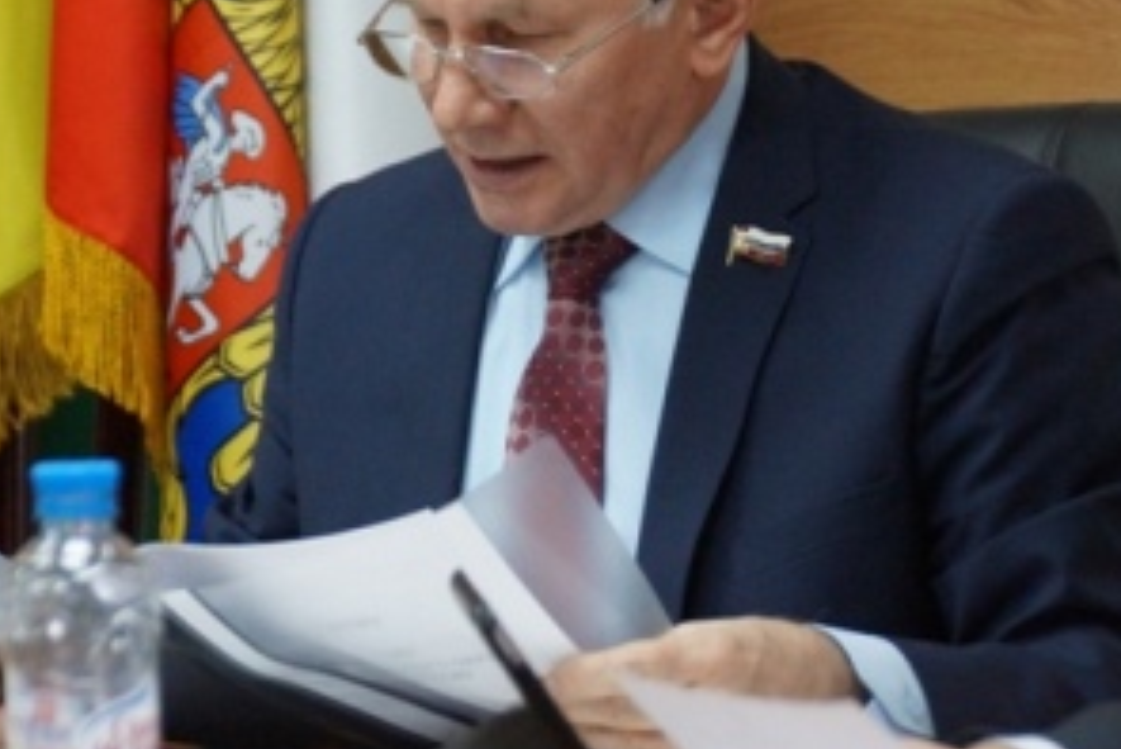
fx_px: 8505
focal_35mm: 273
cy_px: 226
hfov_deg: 7.5
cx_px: 479
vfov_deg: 5.0
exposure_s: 1/160
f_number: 5.6
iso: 2500
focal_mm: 120
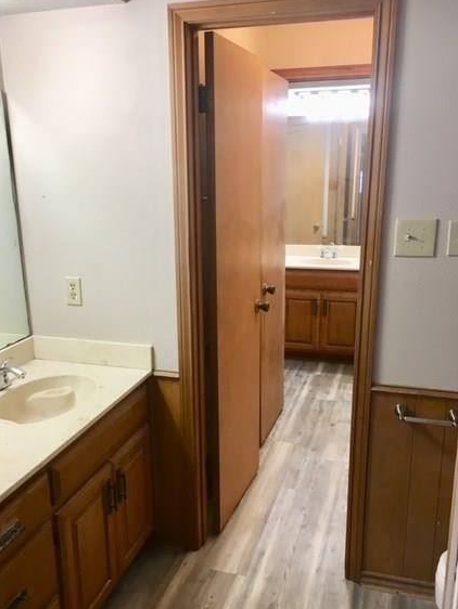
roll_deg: -0.5
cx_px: 216
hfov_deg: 43.0
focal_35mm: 33
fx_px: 582
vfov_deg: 55.2
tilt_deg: -15.3
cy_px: 333
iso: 50
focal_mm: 4.15
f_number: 2.2
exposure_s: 1/30
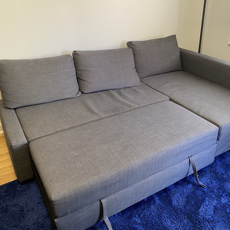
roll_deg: -0.3
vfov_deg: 52.5
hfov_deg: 52.2
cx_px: 138
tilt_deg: -29.8
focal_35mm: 31
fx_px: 233
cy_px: 116
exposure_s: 1/50
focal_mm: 4.25
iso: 250
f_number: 1.8
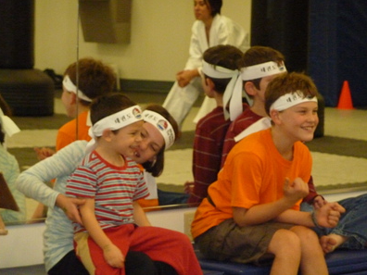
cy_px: 137
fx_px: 2407
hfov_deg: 8.7
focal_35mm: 227
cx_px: 183
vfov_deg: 6.5
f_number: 4.6
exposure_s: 1/50
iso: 1000
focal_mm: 37
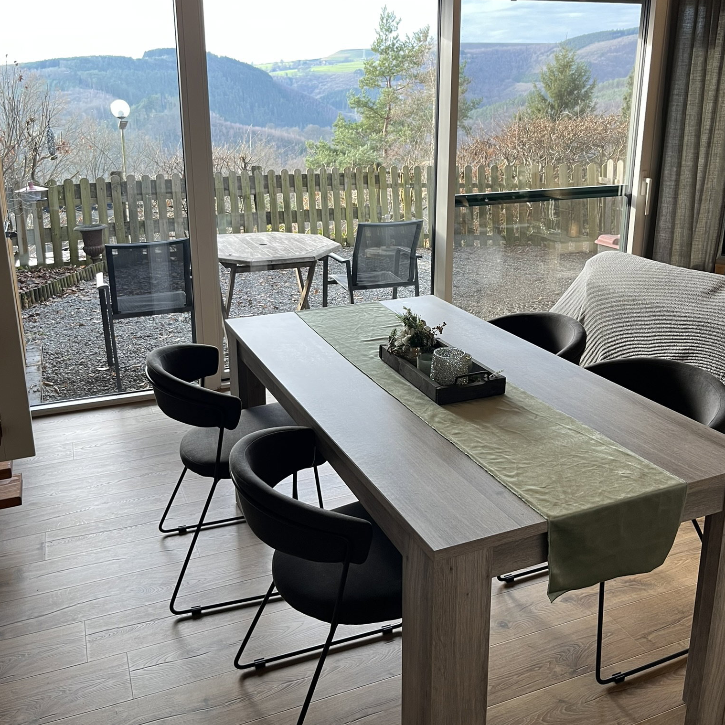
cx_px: 365
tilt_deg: -14.9
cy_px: 303
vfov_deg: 52.3
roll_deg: +1.2
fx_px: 735
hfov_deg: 52.5
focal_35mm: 31
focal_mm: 5.1
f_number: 1.6
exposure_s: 1/50
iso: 80
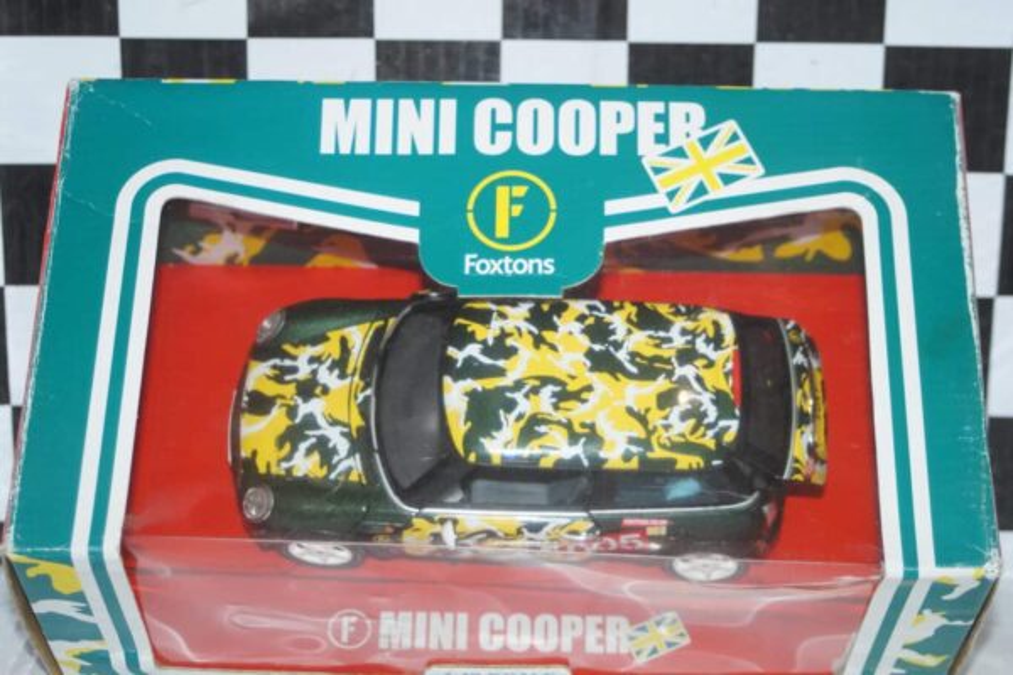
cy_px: 338
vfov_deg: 18.2
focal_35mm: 75
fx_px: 2110
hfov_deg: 27.0
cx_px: 506
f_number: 4.5
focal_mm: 50
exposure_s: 1/160
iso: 800
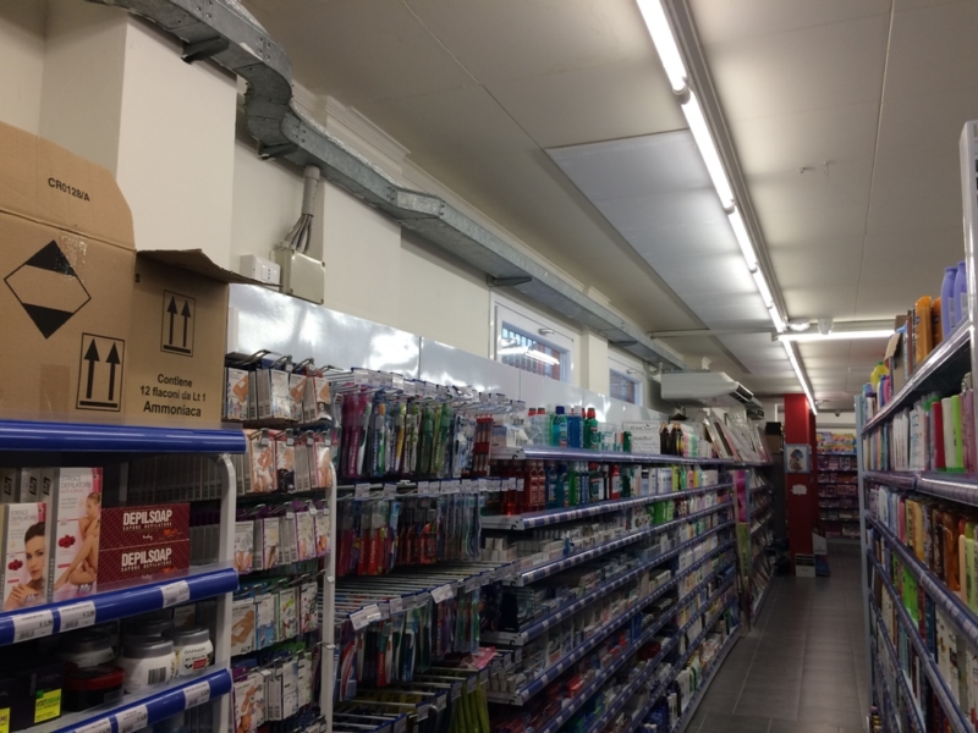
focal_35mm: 29
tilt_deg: +8.2
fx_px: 819
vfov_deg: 48.2
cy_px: 366
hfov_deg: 61.7
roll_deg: -0.1
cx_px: 489
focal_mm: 4.15
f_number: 2.2
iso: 32
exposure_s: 1/33
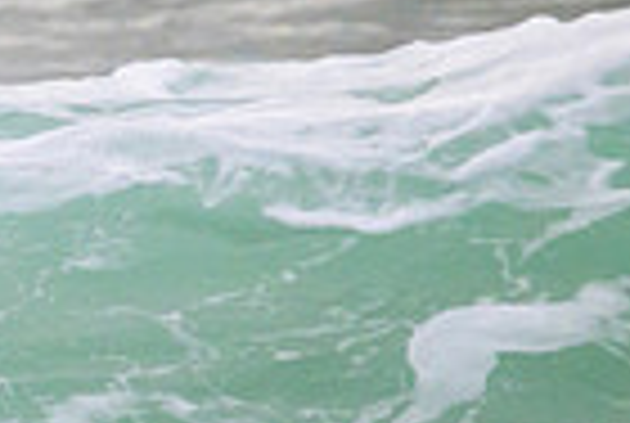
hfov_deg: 0.6
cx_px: -621
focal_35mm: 3309
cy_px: 317
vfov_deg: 0.4
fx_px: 58031
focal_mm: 800
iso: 2000
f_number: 11
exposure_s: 1/2000
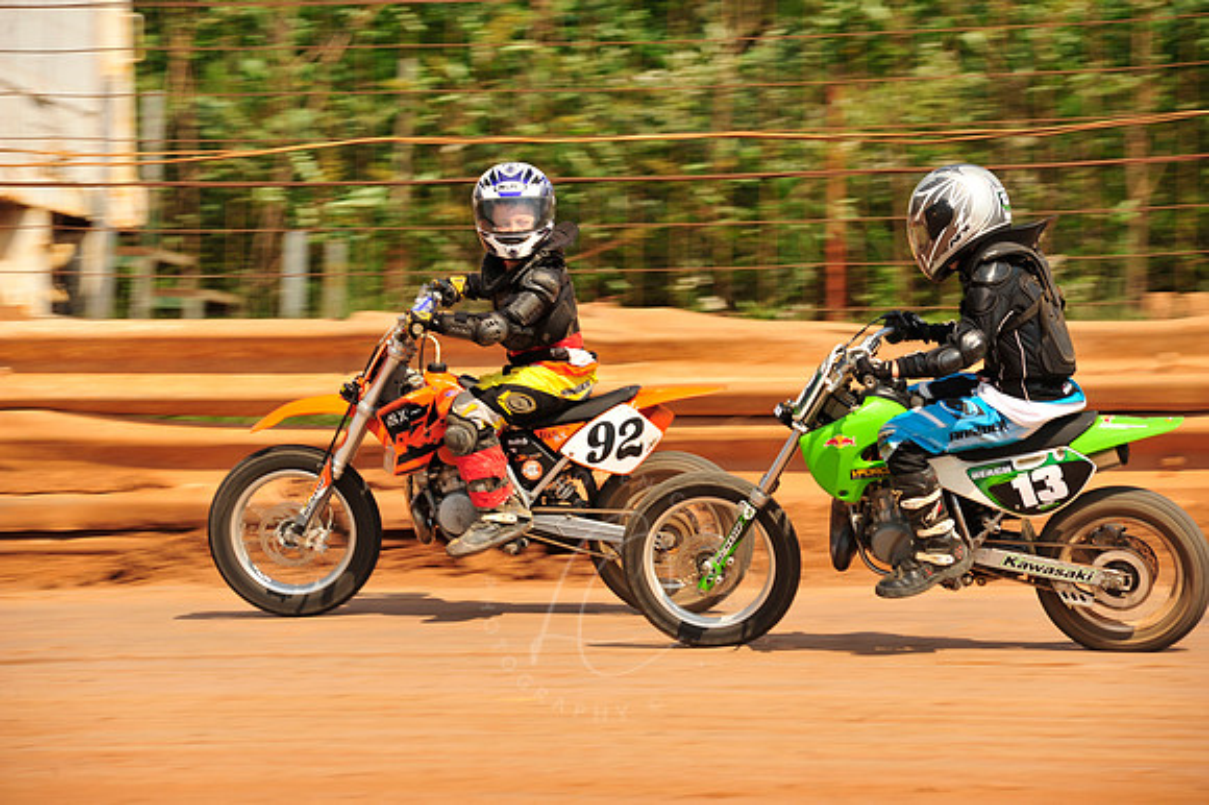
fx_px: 6713
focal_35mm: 200
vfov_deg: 6.9
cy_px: 402
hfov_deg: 10.3
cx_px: 604
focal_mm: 200
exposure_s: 1/400
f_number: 9
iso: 200
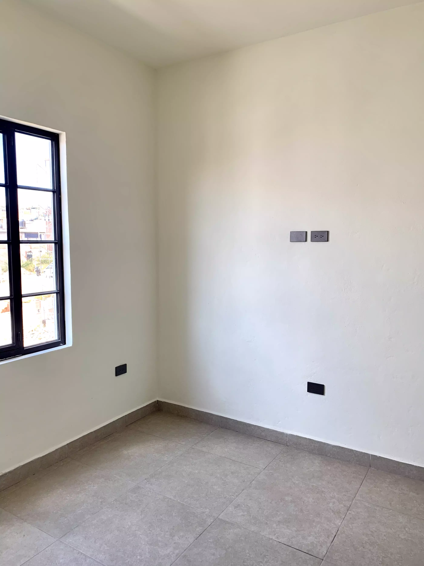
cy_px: 283
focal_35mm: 26
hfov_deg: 53.1
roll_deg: +0.2
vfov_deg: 67.3
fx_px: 425
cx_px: 212
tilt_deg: -5.4
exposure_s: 1/122
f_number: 1.8
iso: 32
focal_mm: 4.25
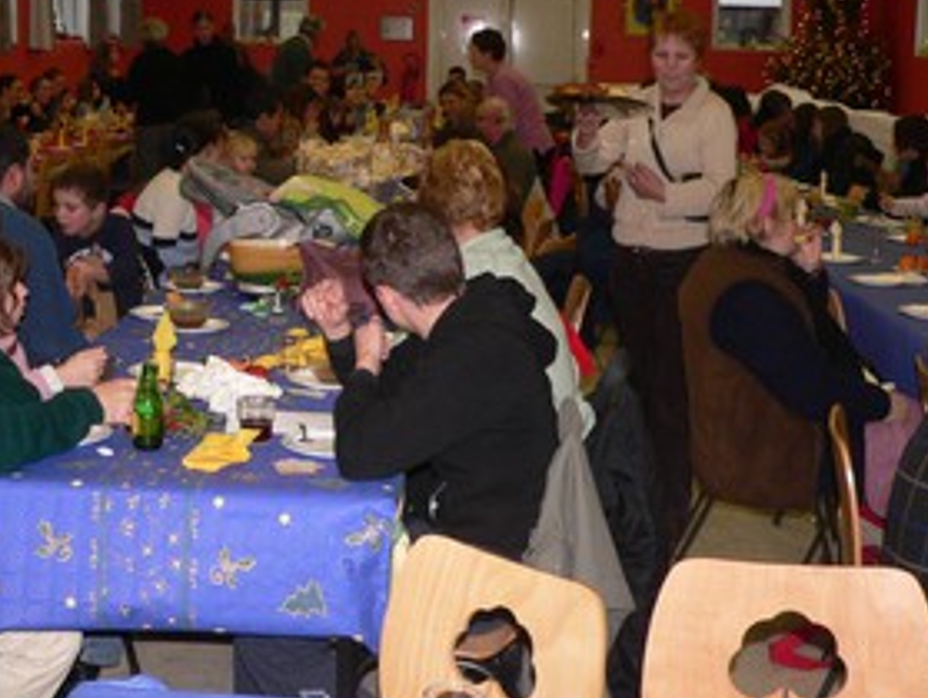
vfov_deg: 26.1
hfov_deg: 33.9
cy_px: 279
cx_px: 286
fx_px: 1503
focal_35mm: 56
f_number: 2.8
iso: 150
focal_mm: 6
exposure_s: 1/50
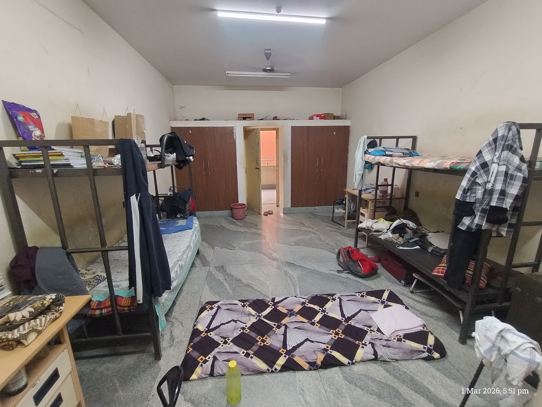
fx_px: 251
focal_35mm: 16
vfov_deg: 78.1
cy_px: 204
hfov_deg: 94.5
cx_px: 271
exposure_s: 1/20
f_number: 2.2
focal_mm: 1.66
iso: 519
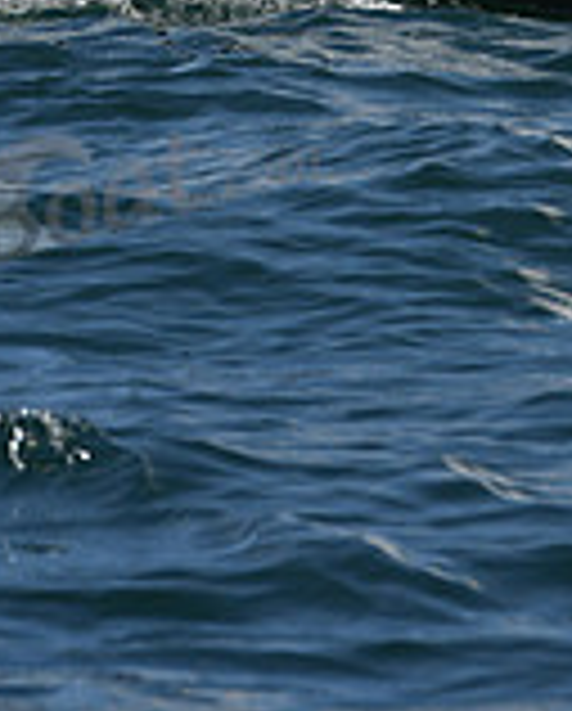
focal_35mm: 568
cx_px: 556
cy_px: -526
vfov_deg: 3.4
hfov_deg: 2.7
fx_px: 11985
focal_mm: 165
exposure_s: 1/1600
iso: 250
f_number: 8
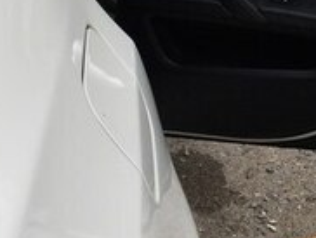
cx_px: 311
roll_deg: -4.3
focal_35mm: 105
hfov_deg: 18.3
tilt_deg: -13.8
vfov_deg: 13.6
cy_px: -67
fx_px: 960
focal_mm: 4.15
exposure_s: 1/253
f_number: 2.2
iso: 32
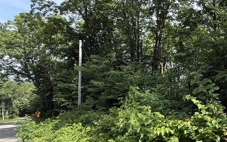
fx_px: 186
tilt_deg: -2.6
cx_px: 196
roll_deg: +0.0
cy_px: 91
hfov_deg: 56.1
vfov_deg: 41.5
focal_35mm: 30
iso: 50
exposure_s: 1/197
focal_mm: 2.22
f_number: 2.2
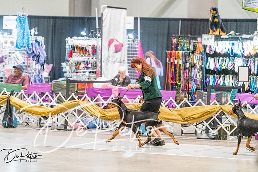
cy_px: 86
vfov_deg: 6.9
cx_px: 129
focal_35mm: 200
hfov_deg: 10.3
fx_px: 1434
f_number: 2.8
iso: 12800
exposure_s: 1/320
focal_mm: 200
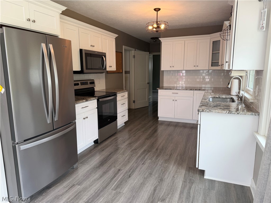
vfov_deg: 56.8
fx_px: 188
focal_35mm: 24
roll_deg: +0.6
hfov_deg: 71.6
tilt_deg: -9.8
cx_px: 136
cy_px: 102
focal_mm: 6.76
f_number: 1.78
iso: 50
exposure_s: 1/132
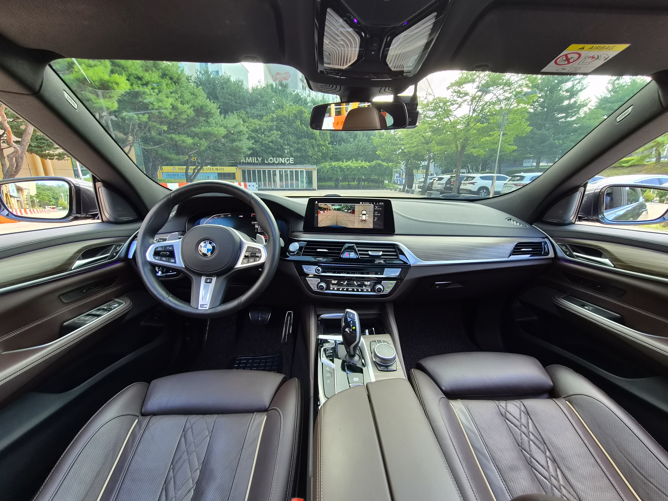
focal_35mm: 13
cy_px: 250
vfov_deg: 89.9
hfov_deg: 106.2
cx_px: 334
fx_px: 251
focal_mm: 2.2
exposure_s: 1/51
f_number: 2.2
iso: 50
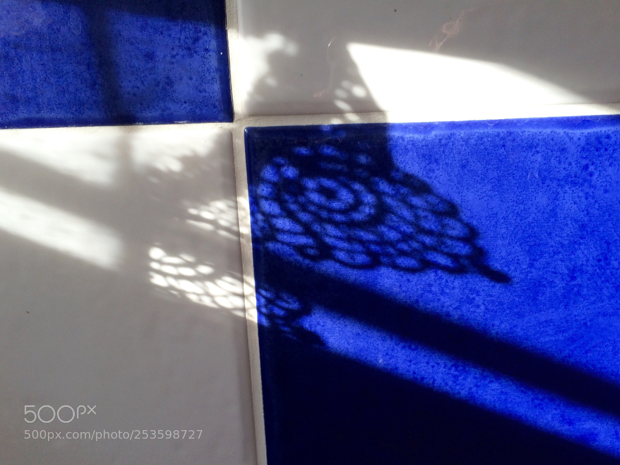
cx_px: 310
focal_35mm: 29
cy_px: 232
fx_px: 519
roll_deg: +2.9
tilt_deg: -17.8
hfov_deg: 61.7
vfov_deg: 48.2
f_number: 2.2
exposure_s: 1/360
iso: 32
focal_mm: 4.15
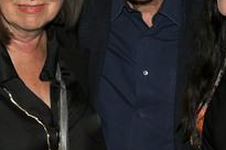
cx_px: 143
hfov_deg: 17.2
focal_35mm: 119
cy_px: 11
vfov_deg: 11.4
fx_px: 746
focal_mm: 54
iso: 2000
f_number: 7.1
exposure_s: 1/200
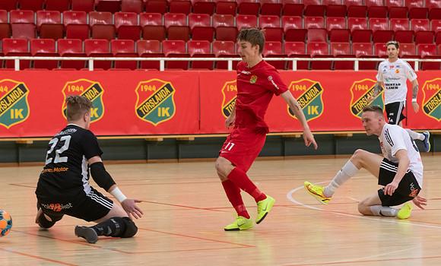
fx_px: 1543
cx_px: 262
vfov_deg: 9.9
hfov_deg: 16.3
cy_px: 175
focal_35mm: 130
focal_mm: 70
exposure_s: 1/800
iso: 640
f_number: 2.8
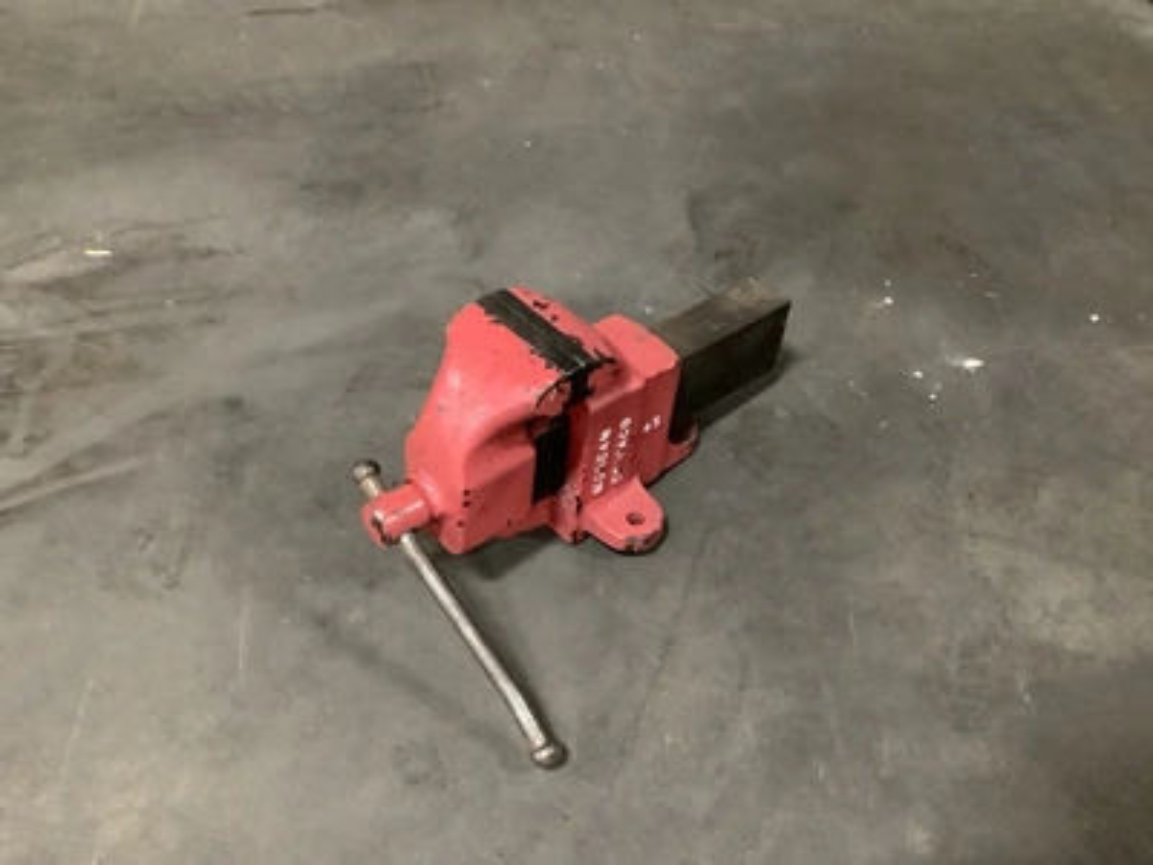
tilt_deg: -45.7
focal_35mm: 31
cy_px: 432
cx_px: 576
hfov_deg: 58.4
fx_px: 1033
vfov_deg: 45.4
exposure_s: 1/20
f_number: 2.4
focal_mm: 3.3
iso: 640
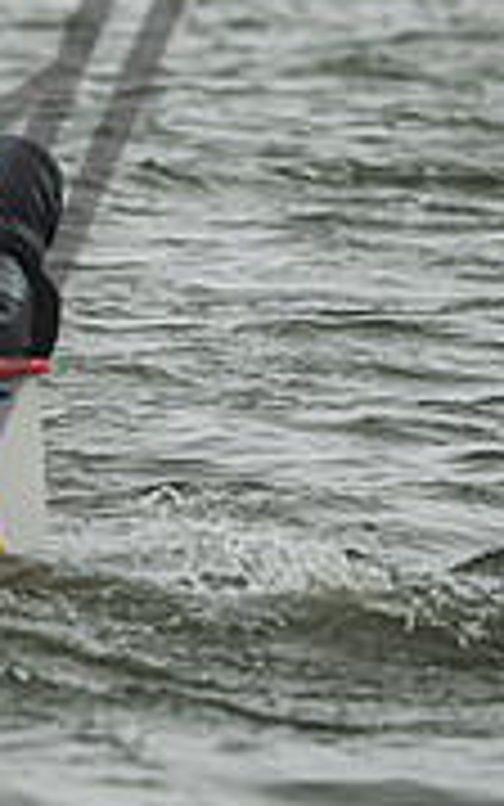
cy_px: 56
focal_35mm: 655
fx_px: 14383
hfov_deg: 2.0
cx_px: -400
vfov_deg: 3.2
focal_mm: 190
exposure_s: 1/2500
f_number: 5
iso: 320
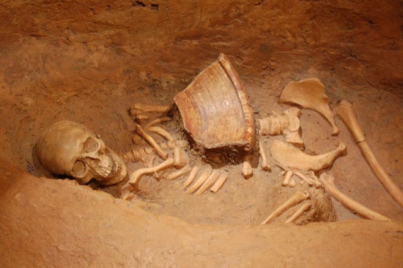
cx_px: 202
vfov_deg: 25.7
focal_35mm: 52
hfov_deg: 37.9
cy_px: 134
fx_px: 587
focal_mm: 35
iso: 800
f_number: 3.2
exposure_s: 1/40
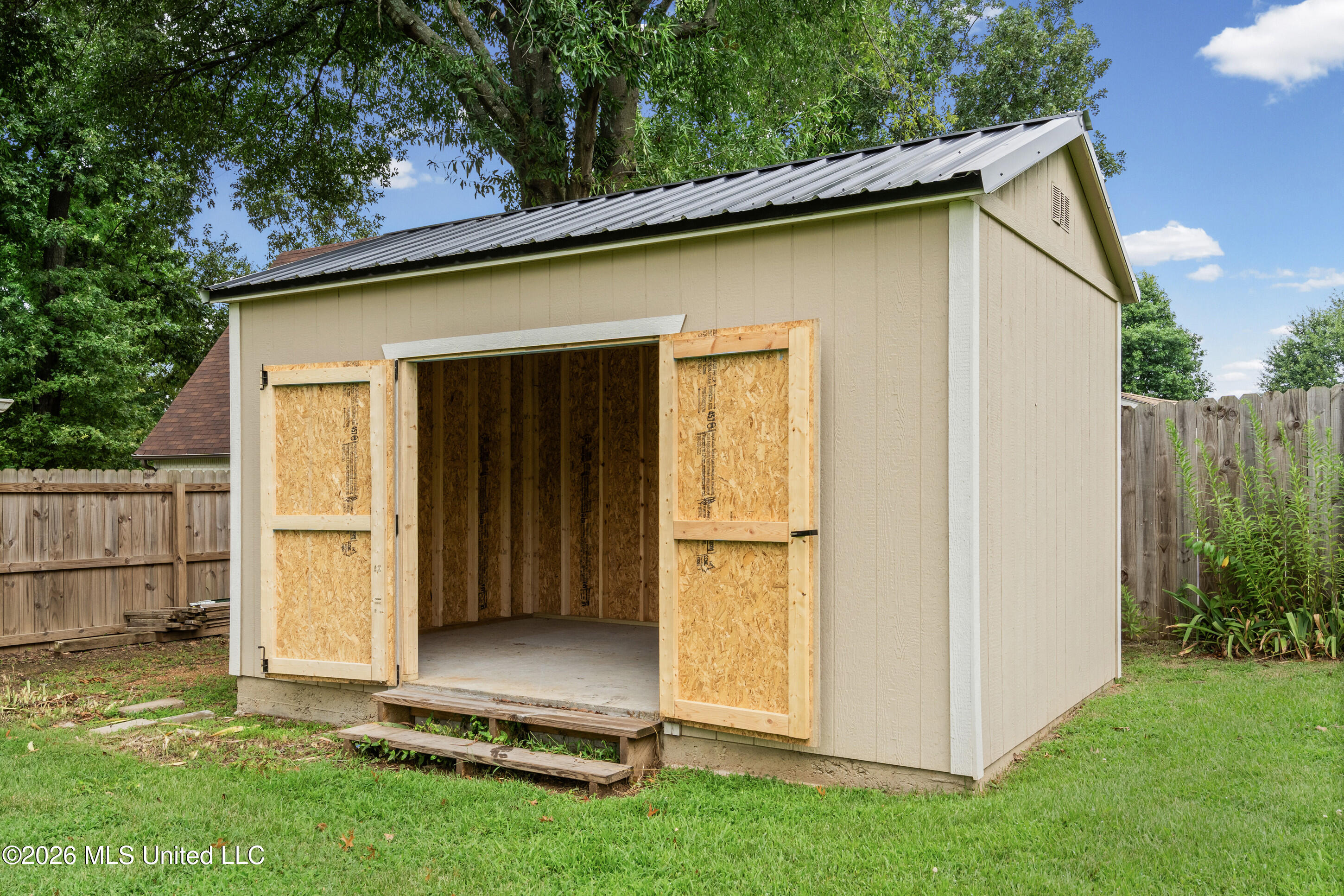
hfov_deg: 63.7
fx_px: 1083
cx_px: 672
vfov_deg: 45.0
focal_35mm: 29
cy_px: 448
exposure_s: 1/200
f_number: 9.5
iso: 800
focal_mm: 29
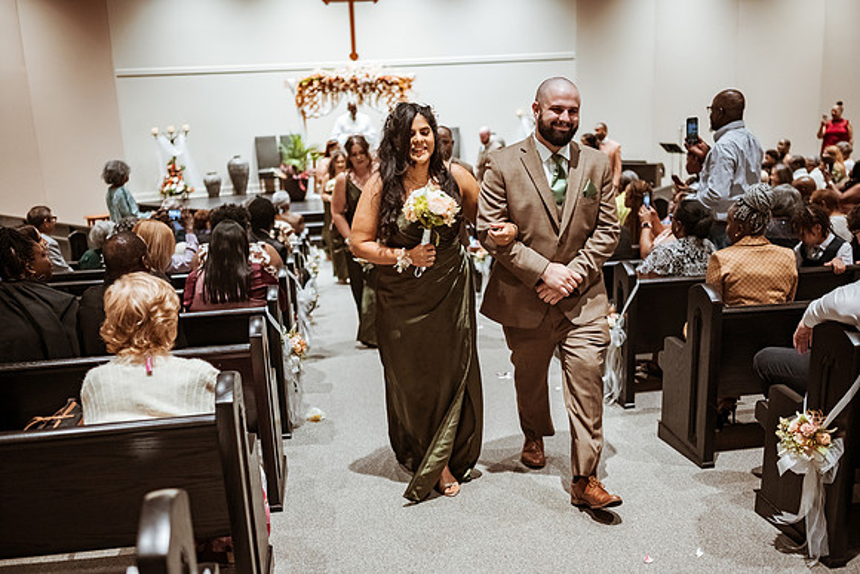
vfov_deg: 37.9
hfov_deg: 54.4
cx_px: 430
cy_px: 287
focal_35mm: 35
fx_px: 836
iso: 1000
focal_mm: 35
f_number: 1.8
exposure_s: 1/400
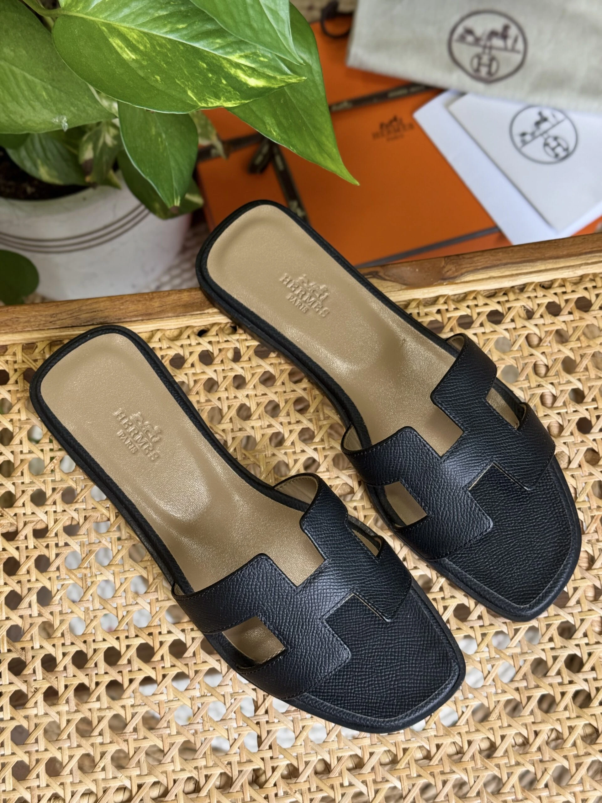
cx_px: 301
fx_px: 1113
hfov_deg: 30.3
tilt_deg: -75.0
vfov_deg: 39.7
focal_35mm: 48
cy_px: 402
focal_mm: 6.76
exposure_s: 1/102
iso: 100
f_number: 1.78
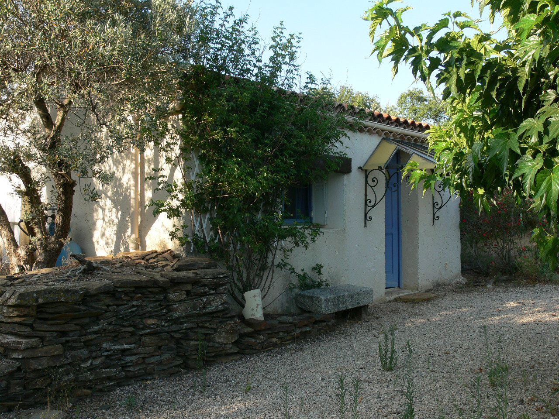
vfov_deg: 40.7
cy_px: 210
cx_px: 280
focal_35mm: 35
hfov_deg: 52.6
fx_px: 565
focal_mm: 7.4
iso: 80
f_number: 5
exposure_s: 1/100
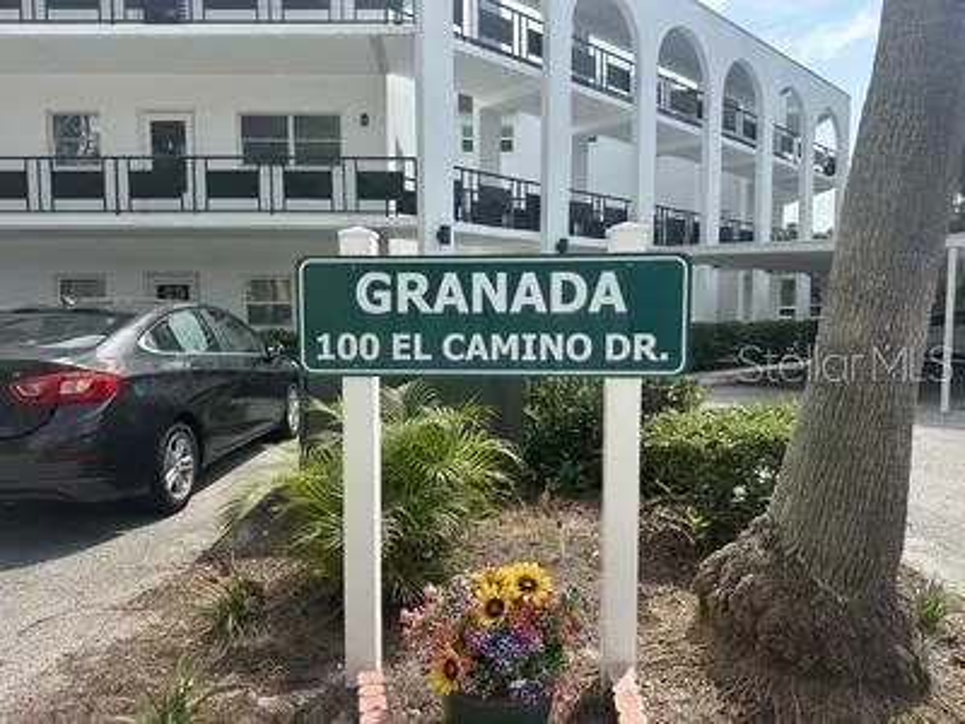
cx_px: 482
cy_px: 362
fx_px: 669
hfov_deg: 71.6
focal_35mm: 24
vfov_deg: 56.8
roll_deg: -0.8
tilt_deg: -3.8
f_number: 1.78
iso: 80
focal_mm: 6.86
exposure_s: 1/3597
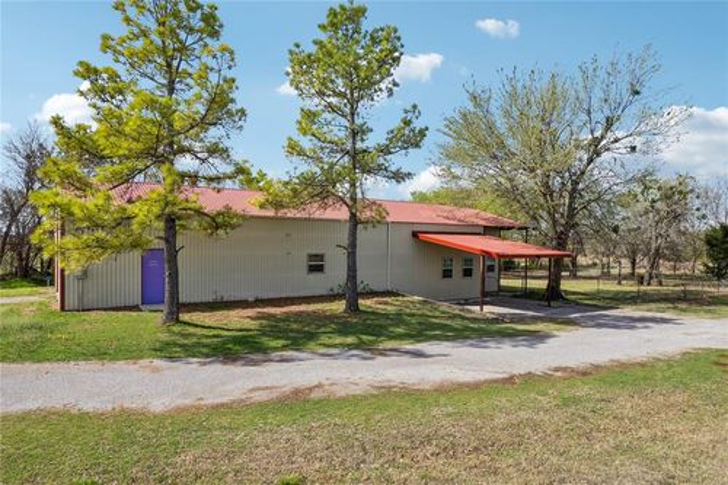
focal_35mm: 22
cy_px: 242
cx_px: 364
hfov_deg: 78.6
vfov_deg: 57.2
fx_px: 445
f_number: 2.8
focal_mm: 8.4
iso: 110
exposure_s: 1/1600
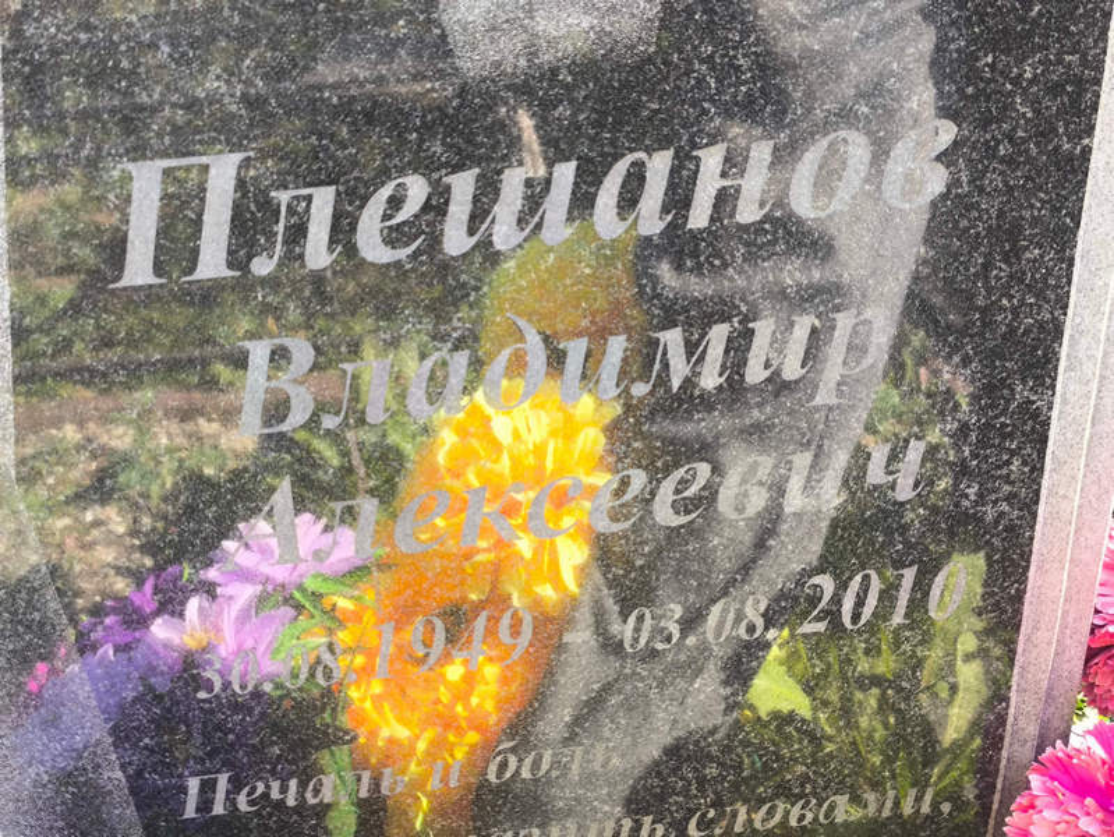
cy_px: 418
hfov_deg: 38.2
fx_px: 1610
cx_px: 557
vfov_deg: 29.1
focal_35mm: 50
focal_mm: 4.71
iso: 80
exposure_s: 1/100
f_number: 1.7
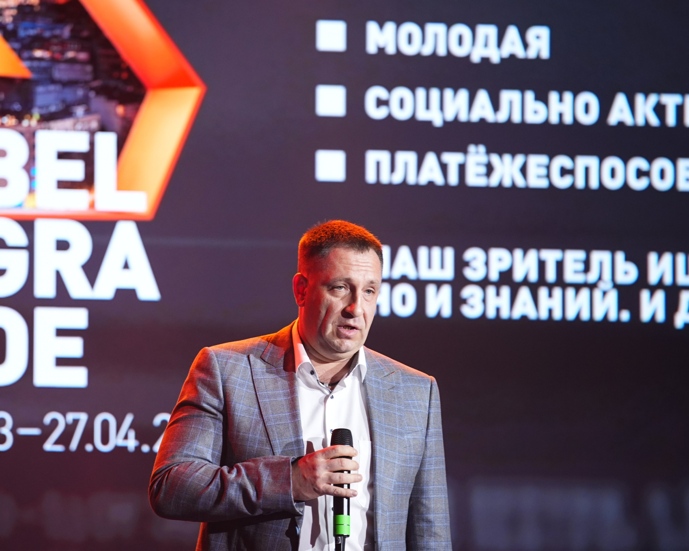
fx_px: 5078
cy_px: 269
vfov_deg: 6.2
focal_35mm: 249
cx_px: 213
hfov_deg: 7.8
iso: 800
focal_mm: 176
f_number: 2.8
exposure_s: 1/200
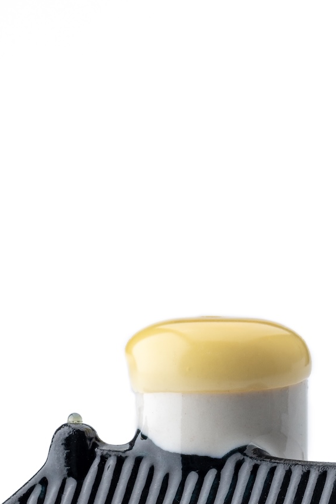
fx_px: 4172
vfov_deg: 6.8
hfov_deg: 4.6
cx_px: 168
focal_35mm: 298
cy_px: 736
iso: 100
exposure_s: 1/60
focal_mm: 85
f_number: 19
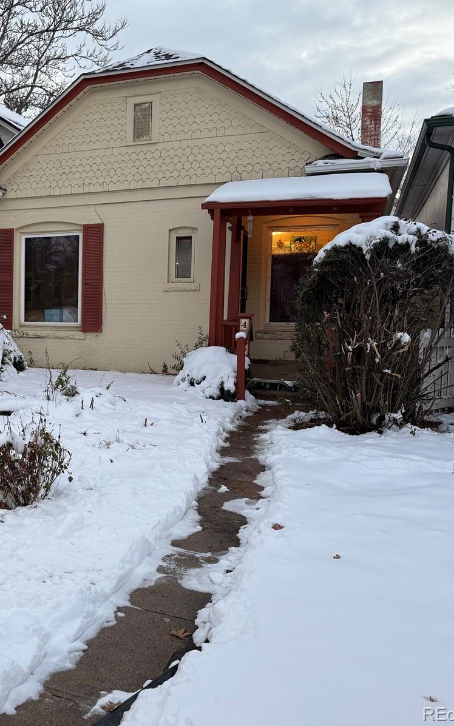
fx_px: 673
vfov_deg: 56.7
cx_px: 35
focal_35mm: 34
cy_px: 363
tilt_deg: -4.9
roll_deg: -0.9
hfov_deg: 34.9
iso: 160
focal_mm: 6.76
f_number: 1.78
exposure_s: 1/121
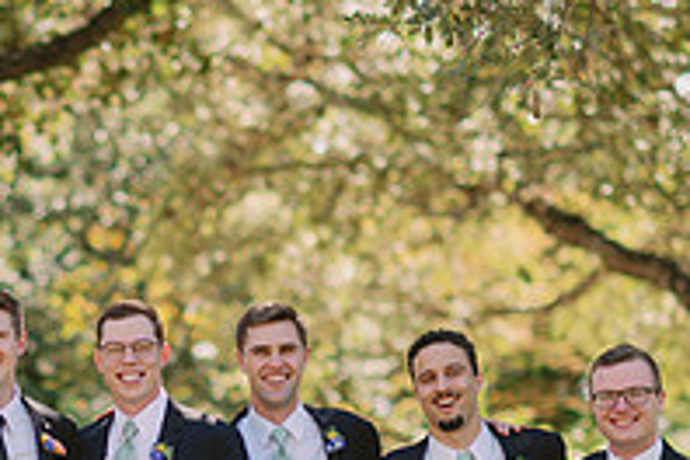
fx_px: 5309
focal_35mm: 277
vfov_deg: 4.9
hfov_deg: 7.4
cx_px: -188
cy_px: 497
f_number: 2.2
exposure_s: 1/1000
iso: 64
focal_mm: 85
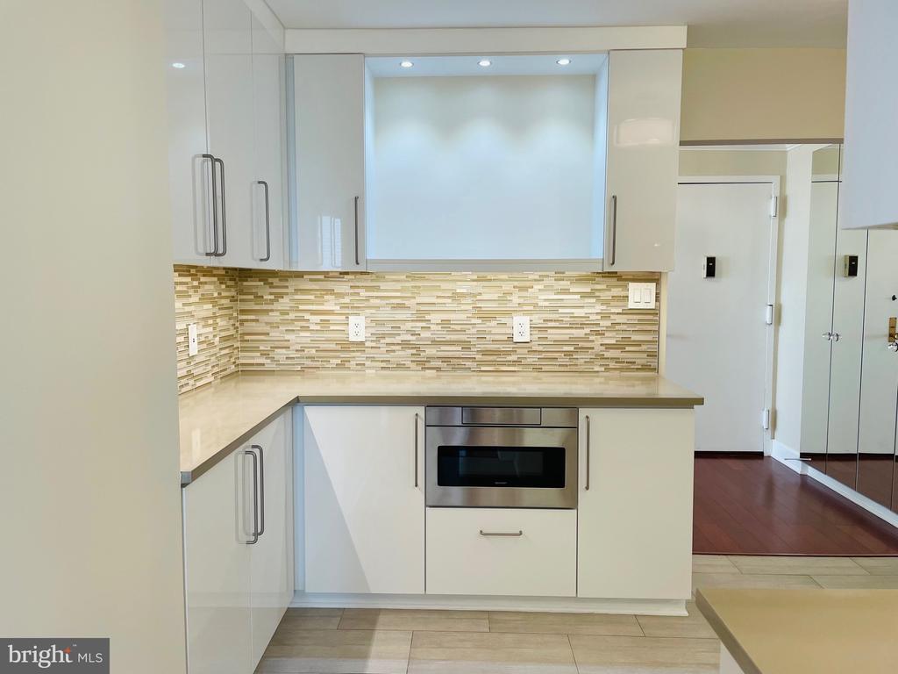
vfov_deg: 53.1
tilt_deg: -5.1
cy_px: 337
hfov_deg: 67.3
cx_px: 449
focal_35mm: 26
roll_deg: +1.0
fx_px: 674
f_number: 1.6
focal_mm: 4.2
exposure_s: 1/120
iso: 80
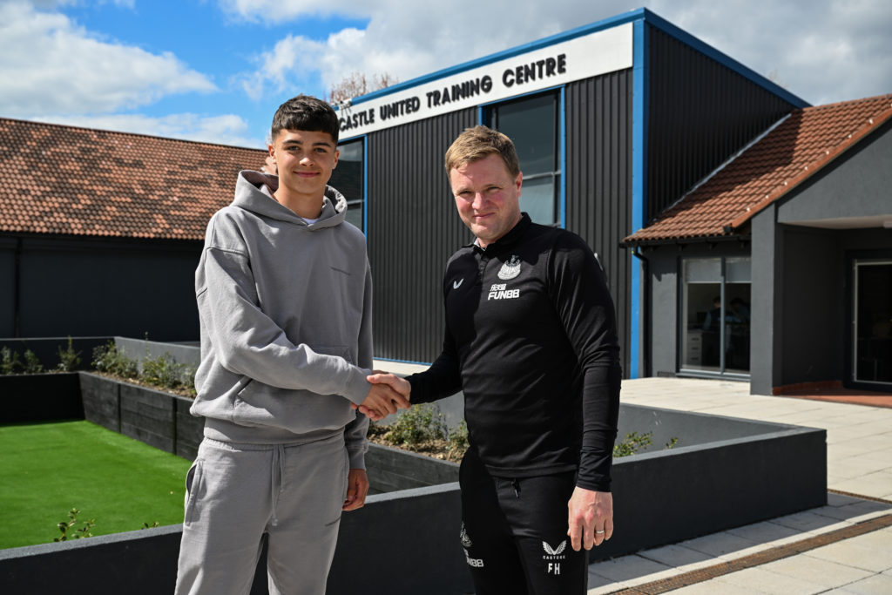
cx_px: 446
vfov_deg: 36.9
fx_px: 892
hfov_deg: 53.1
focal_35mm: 36
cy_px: 298
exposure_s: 1/320
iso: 80
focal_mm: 36
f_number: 6.3
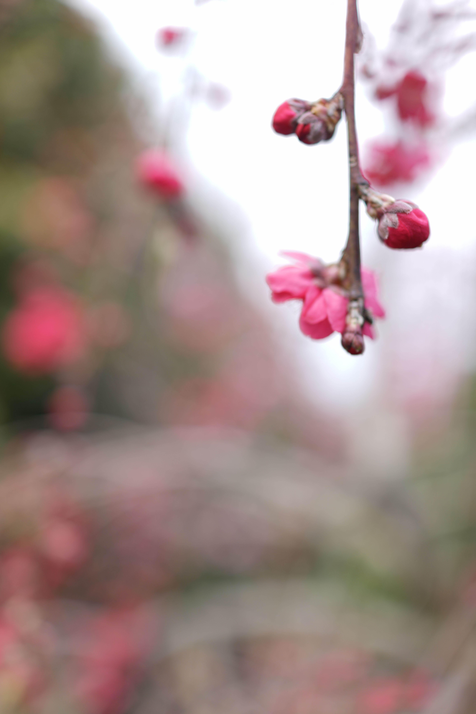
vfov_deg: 54.4
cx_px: 238
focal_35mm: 35
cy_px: 357
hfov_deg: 37.9
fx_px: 694
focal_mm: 35
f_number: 2
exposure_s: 1/320
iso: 64
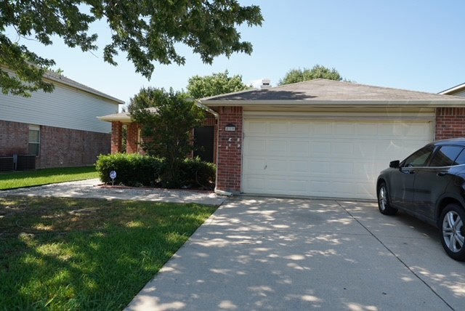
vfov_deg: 53.2
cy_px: 156
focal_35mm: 24
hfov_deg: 73.7
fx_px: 310
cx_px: 232
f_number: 4.5
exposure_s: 1/320
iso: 100
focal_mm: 24
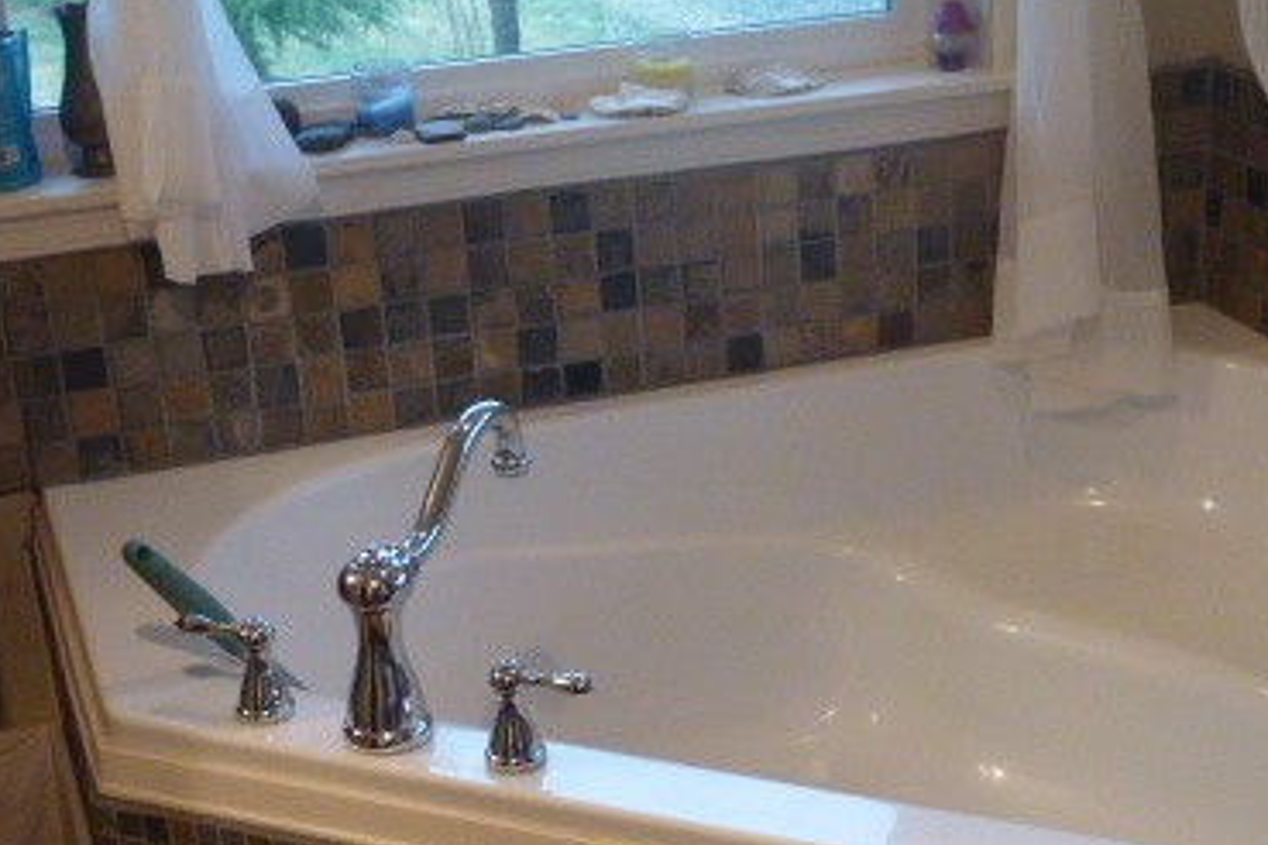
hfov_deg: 30.8
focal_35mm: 65
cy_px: 587
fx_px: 2289
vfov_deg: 20.8
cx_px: 814
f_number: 3.7
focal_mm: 6.4
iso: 400
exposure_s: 1/40
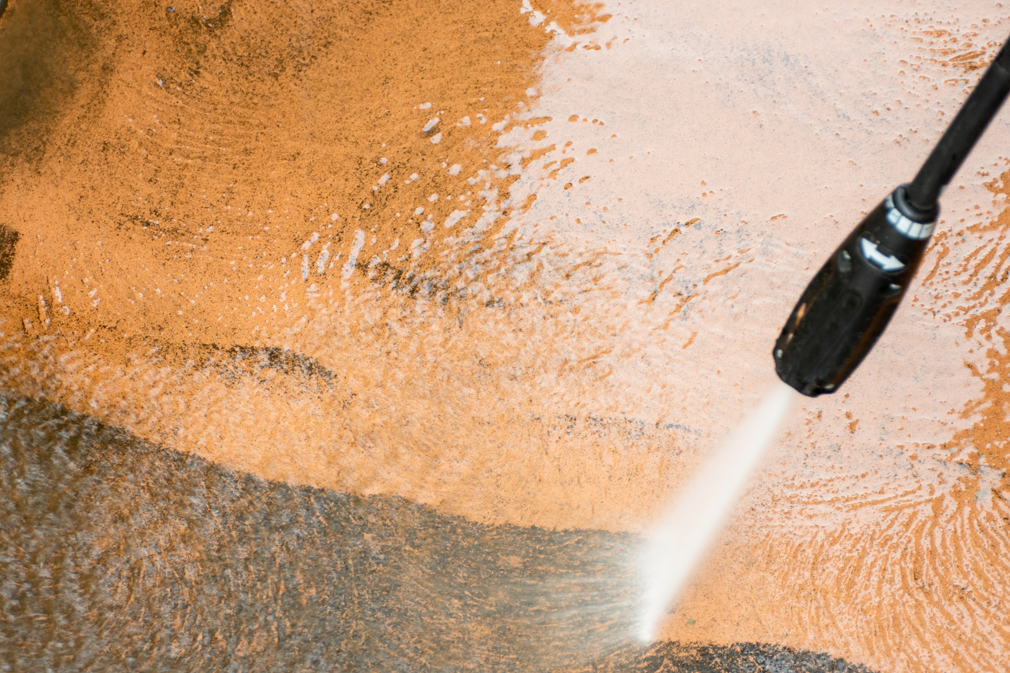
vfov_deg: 11.4
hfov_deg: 17.1
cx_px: 463
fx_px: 3366
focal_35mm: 120
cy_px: 463
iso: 200
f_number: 4.8
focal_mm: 56
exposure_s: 1/160
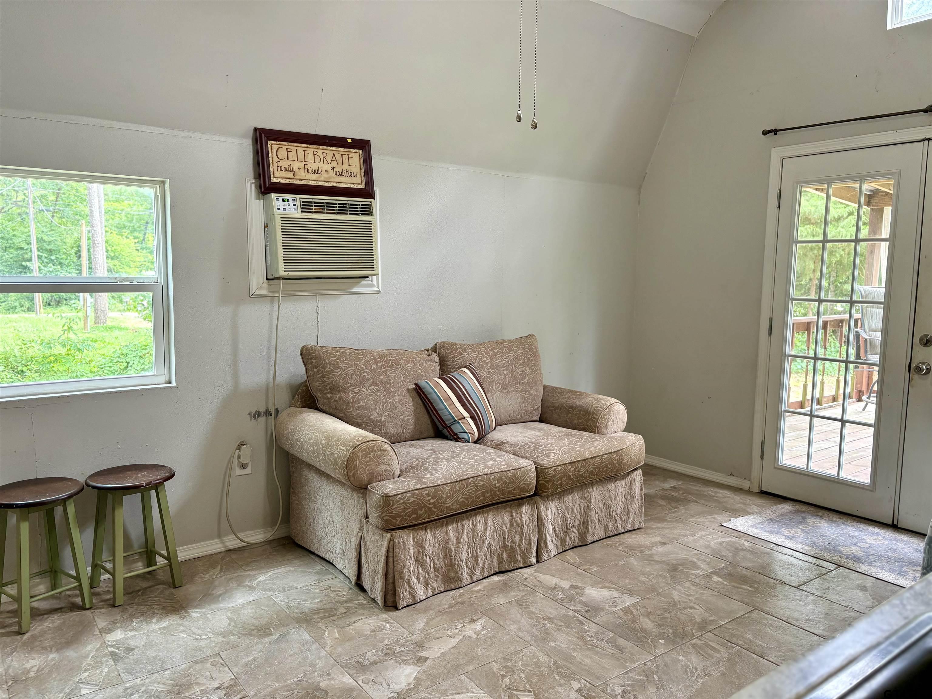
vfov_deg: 53.1
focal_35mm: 26
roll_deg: +0.1
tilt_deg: -5.0
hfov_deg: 67.3
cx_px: 466
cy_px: 350
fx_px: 700
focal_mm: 5.96
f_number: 1.6
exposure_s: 1/60
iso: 100
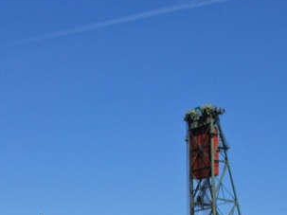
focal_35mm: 99
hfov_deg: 19.7
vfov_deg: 14.6
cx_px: 82
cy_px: 232
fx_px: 820
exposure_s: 1/400
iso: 200
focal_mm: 26
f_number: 16
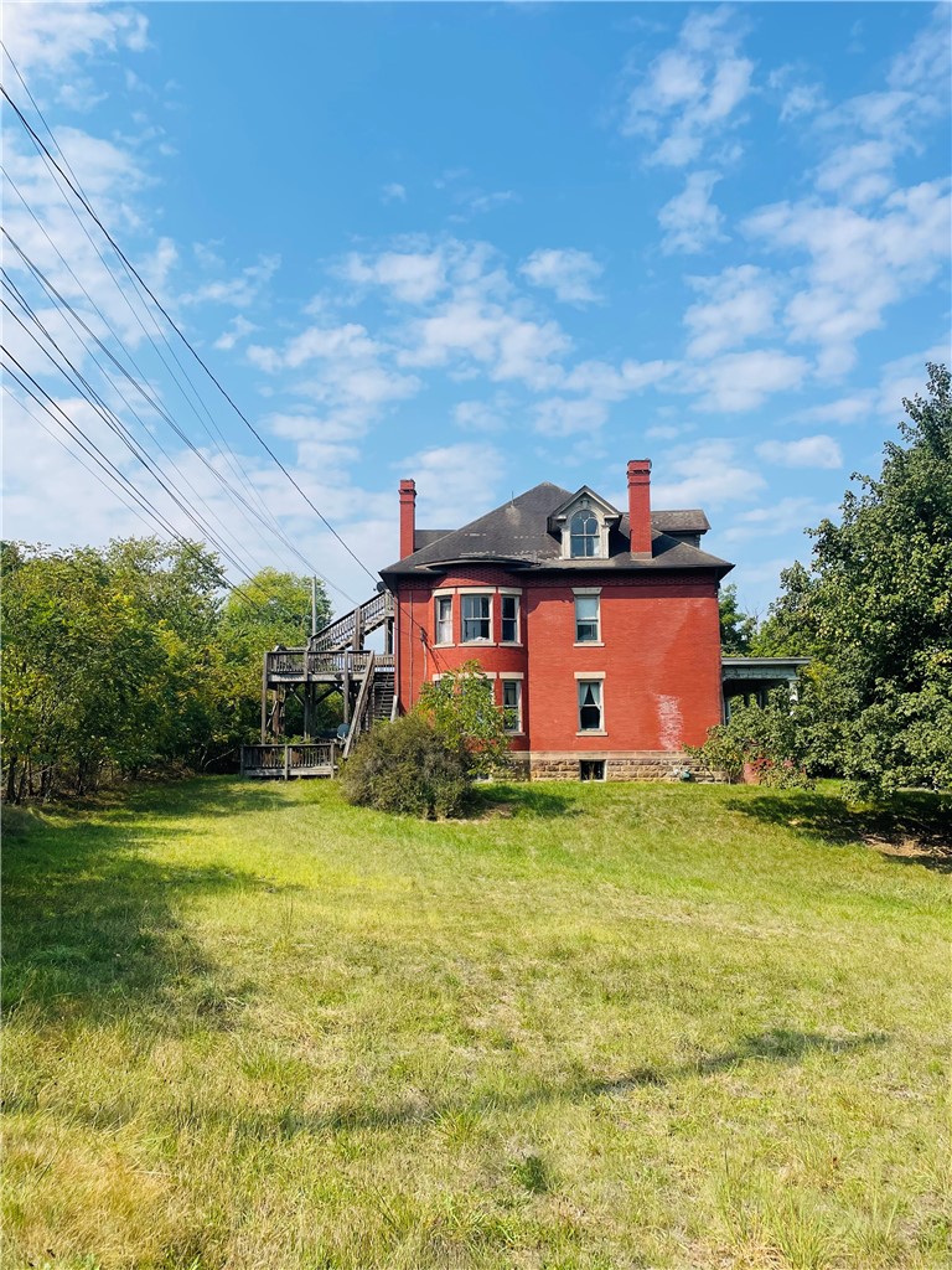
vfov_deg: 67.3
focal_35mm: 26
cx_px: 476
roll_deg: +1.3
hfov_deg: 53.1
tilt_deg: +8.2
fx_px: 953
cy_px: 635
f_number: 1.6
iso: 50
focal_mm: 4.2
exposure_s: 1/5291
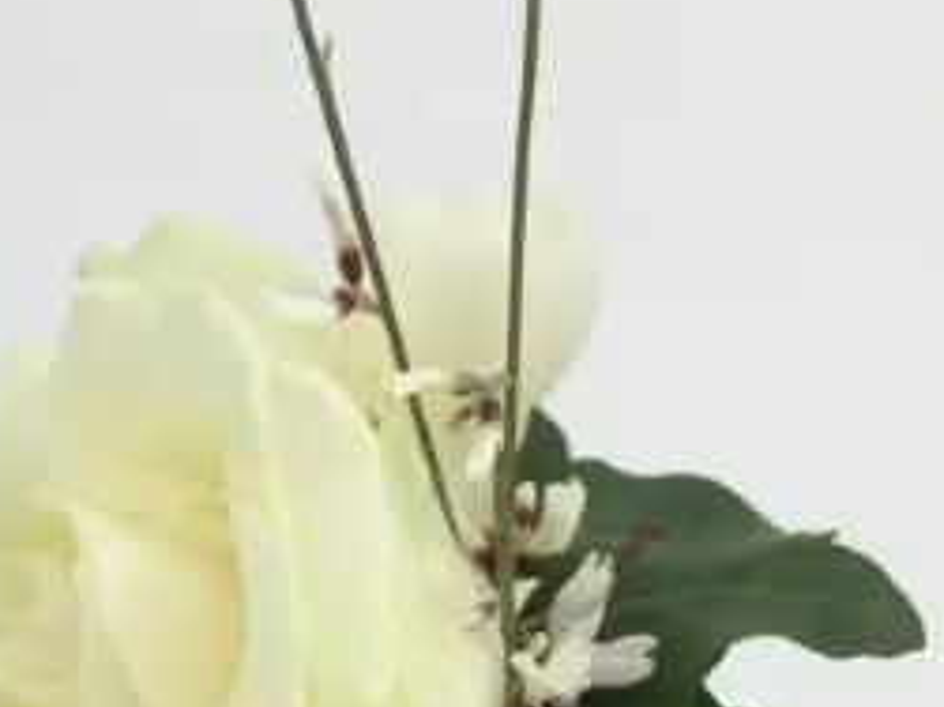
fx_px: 2017
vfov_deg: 19.1
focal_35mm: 74
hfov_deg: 25.7
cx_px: 139
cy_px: 782
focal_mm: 4.15
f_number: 2.2
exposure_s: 1/394
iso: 32
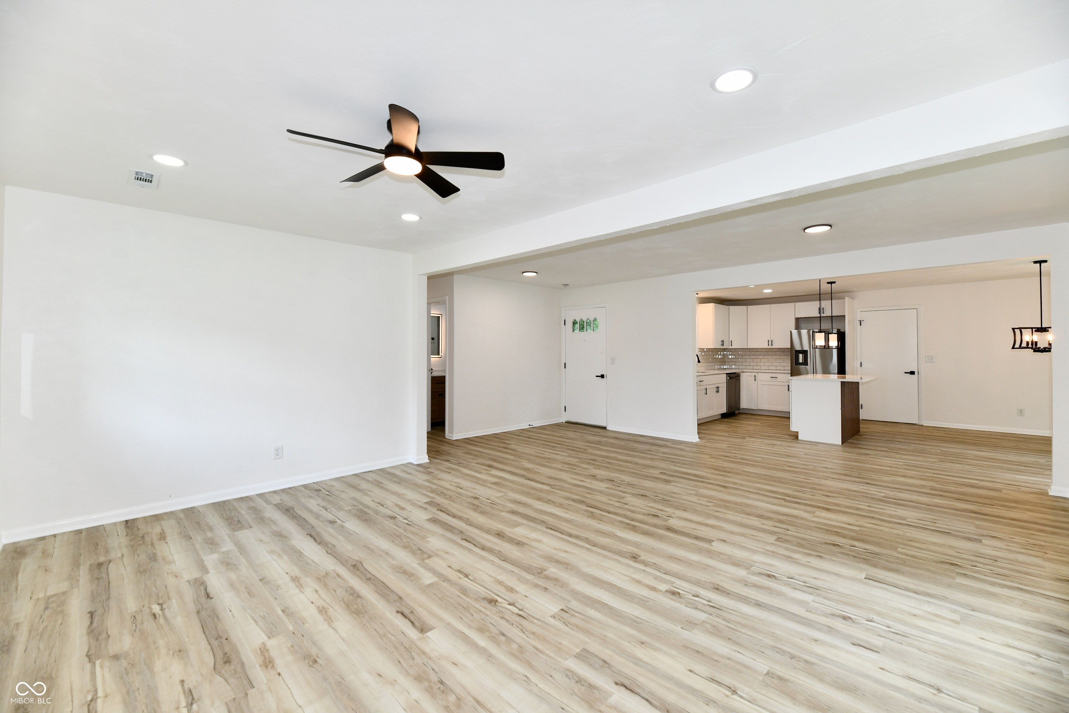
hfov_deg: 104.3
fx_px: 416
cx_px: 534
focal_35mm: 14
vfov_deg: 81.2
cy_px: 356
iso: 640
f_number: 6.3
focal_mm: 14
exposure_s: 1/100
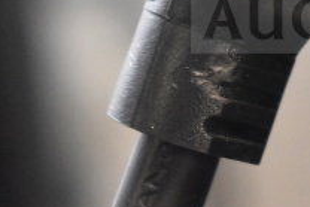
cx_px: 358
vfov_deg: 5.7
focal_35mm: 241
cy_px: -65
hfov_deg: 8.4
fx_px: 2081
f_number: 5.6
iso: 7200
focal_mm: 55
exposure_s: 1/100
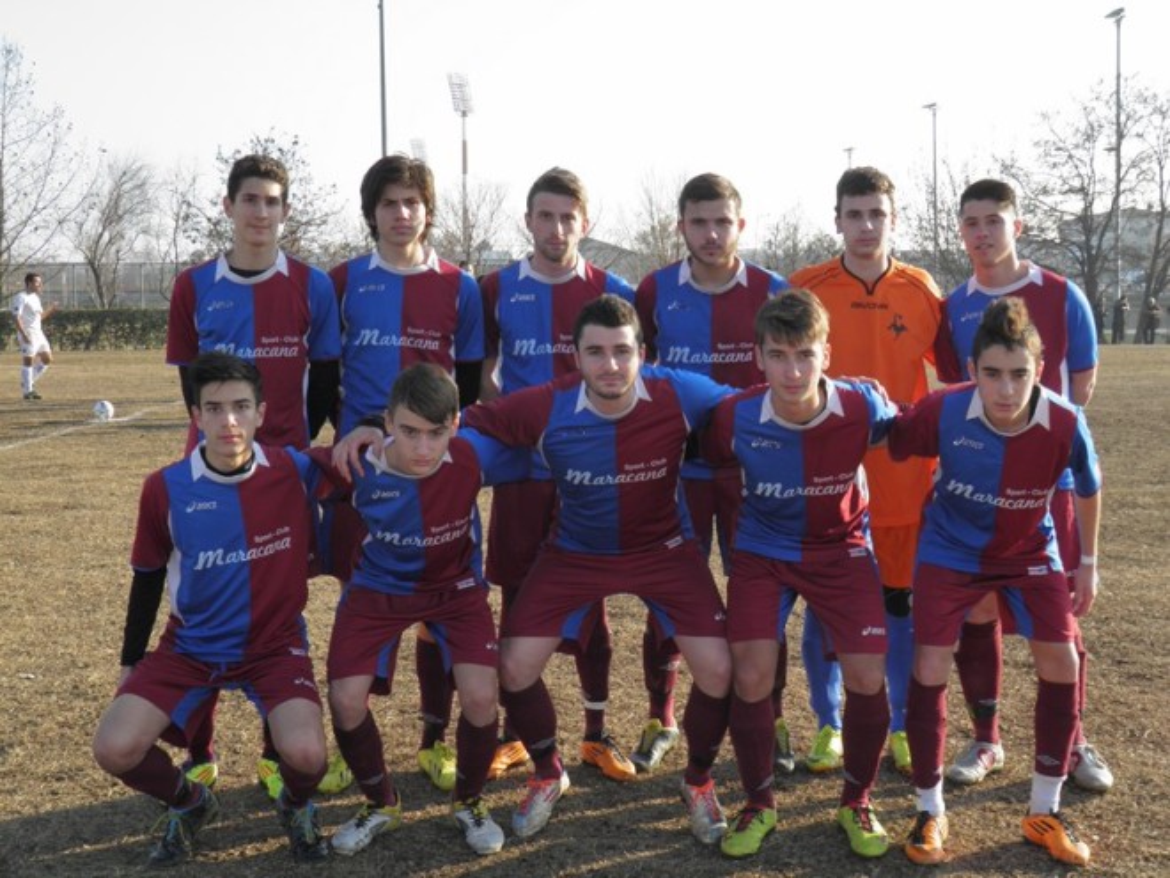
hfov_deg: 38.9
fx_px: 1656
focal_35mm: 49
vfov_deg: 29.7
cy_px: 439
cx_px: 585
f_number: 5.5
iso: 50
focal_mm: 8.9
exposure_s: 1/160
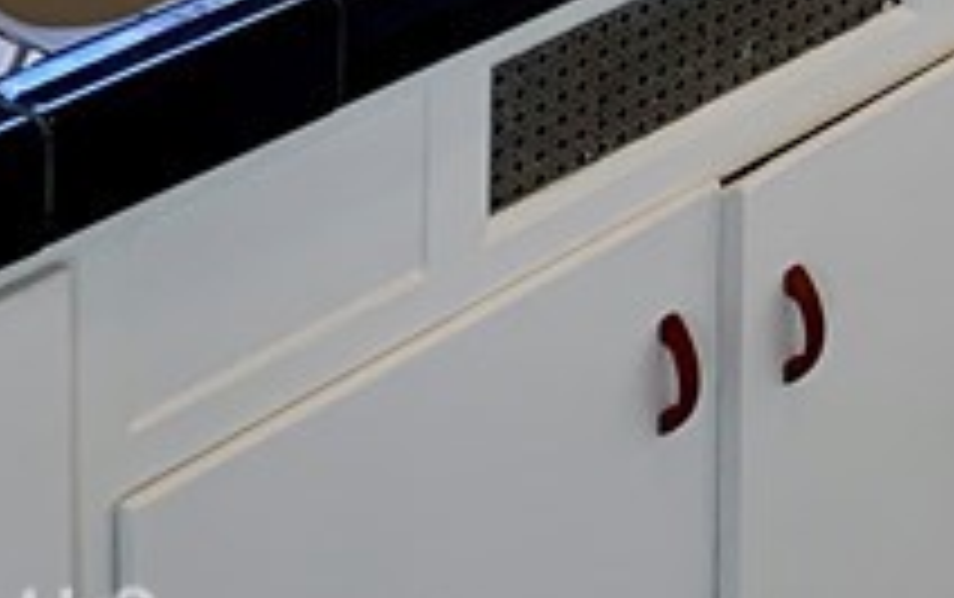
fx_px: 3462
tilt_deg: -10.7
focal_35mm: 133
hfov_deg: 14.2
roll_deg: -4.1
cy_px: -1034
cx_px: 1602
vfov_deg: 8.6
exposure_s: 1/120
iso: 64
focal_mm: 4.25
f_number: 1.8
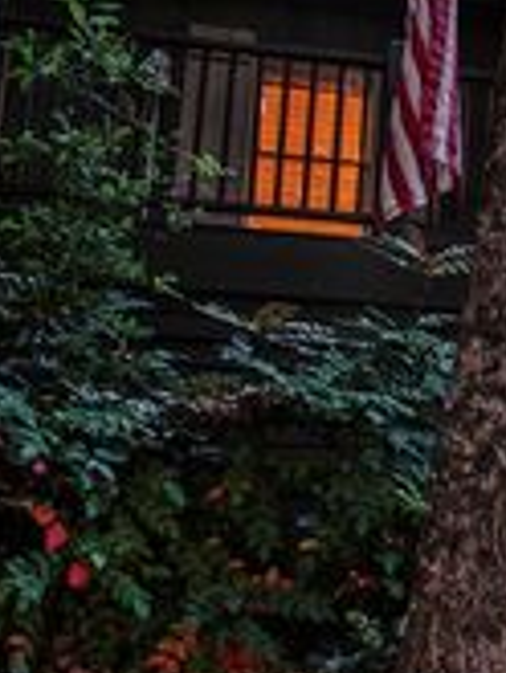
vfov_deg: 27.6
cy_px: 241
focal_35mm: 70
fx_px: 1363
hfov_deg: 18.9
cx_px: 726
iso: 200
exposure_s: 1/1.25
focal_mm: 24
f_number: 8
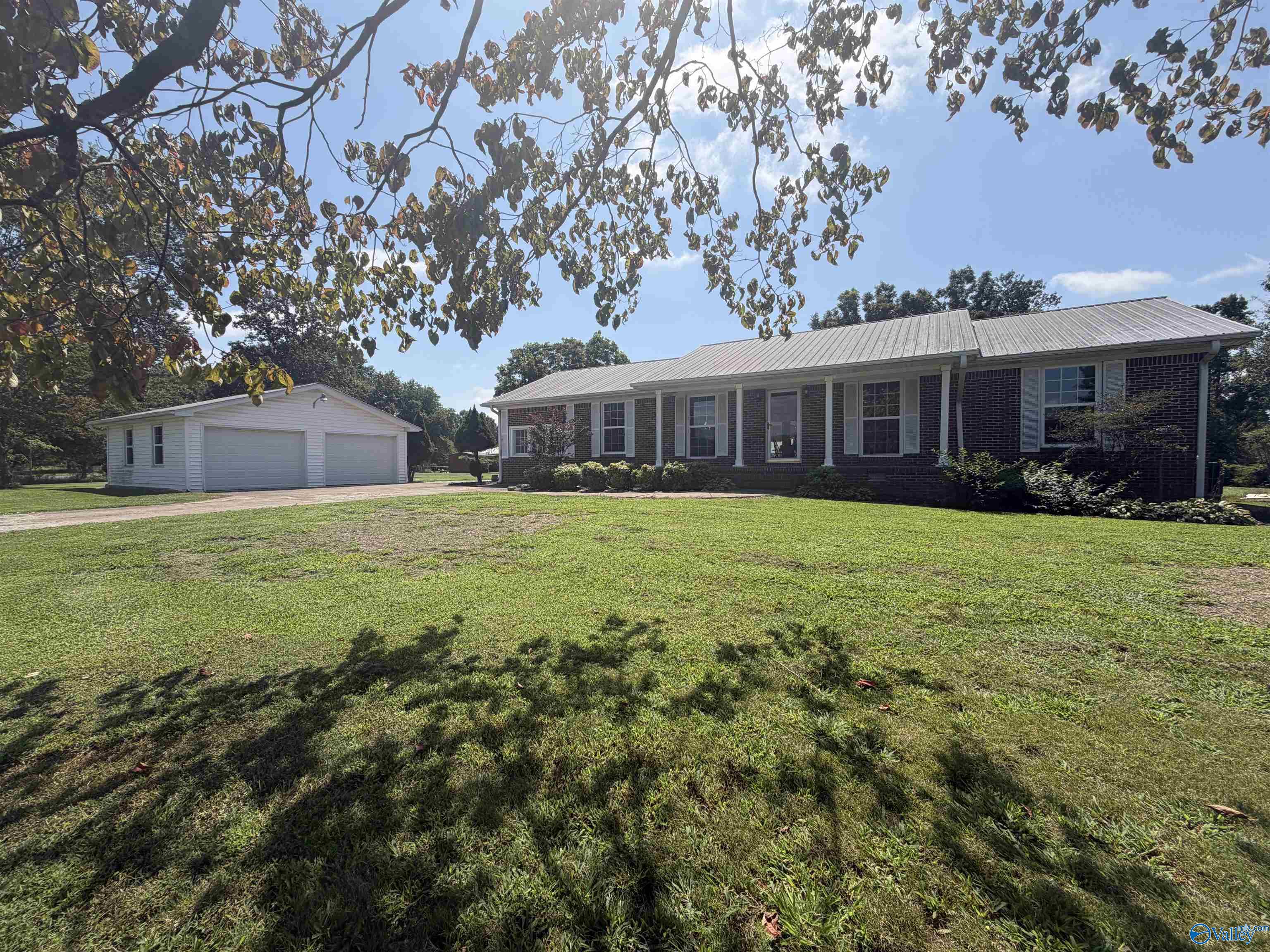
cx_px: 635
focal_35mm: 14
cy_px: 476
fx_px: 514
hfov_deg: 102.1
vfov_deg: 85.7
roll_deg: +0.0
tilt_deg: -2.3
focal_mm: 2.22
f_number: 2.2
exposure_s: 1/942
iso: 20
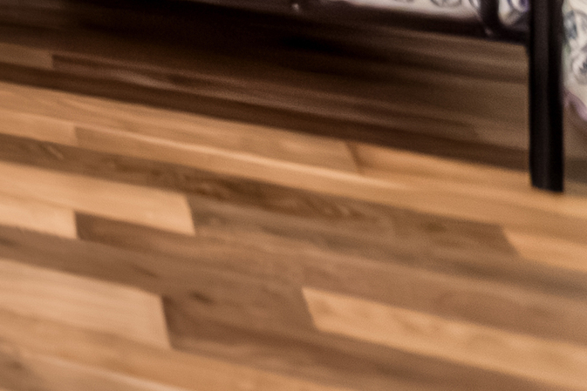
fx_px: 1228
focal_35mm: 75
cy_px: -469
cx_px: -723
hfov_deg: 16.4
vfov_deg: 14.1
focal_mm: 11
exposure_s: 1/60
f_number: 3.2
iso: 400
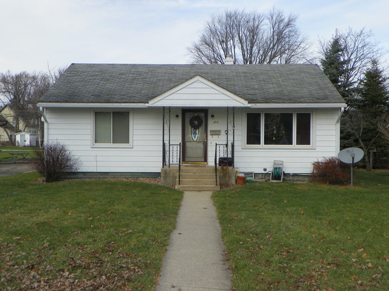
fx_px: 461
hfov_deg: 45.8
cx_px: 194
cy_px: 146
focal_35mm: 41
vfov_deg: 35.1
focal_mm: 7.3
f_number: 4
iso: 64
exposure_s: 1/320
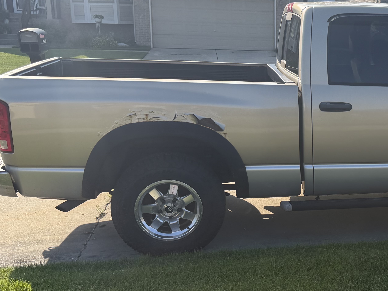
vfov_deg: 27.0
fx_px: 605
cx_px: 375
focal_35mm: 54
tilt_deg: -13.6
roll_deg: -1.5
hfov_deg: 33.0
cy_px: 171
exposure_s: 1/2907
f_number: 1.78
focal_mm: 6.76
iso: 100
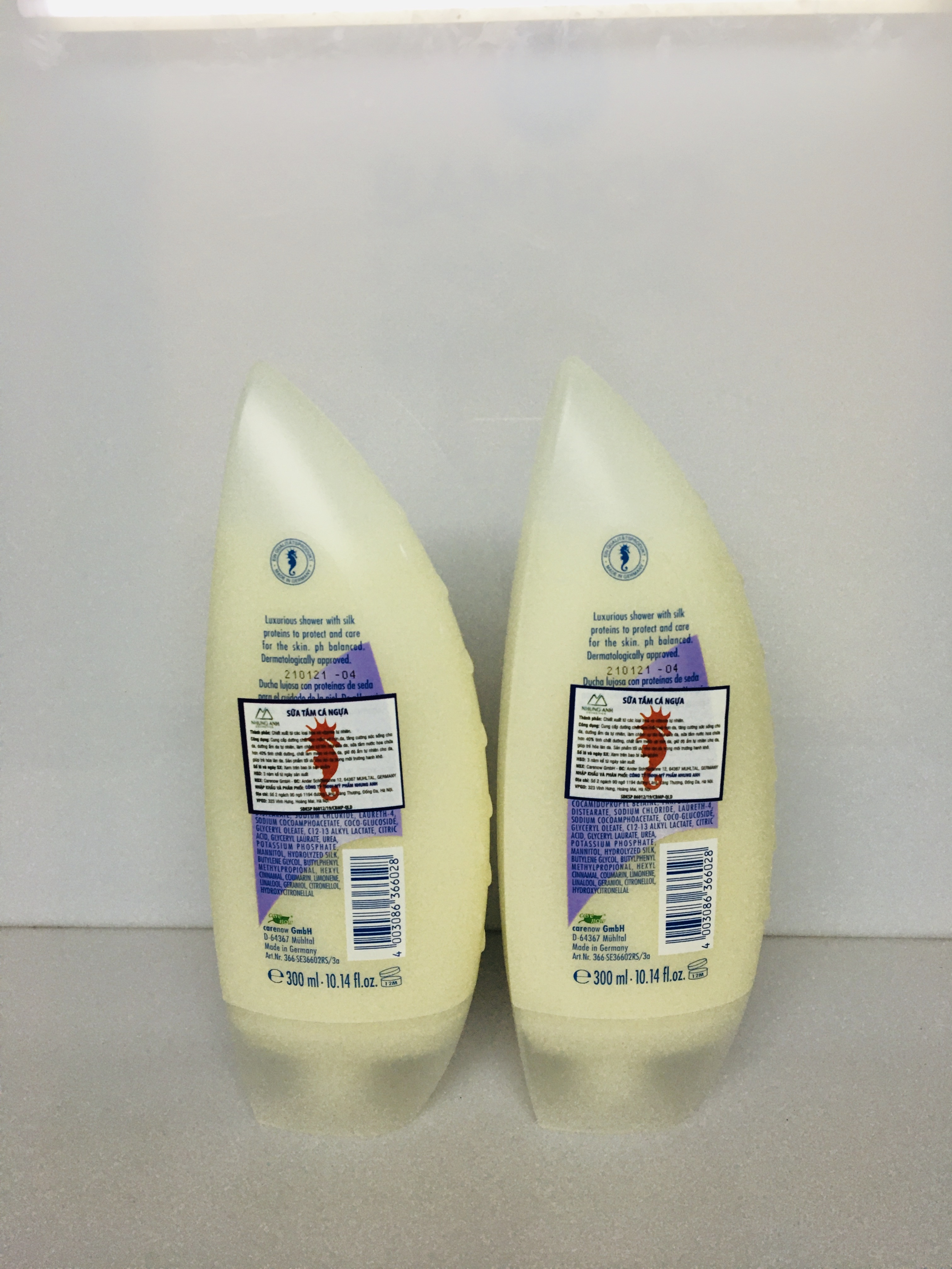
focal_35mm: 29
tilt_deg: -15.6
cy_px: 634
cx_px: 476
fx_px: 1063
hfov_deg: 48.2
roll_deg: -0.9
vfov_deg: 61.7
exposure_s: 1/33
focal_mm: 4.15
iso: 50
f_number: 2.2
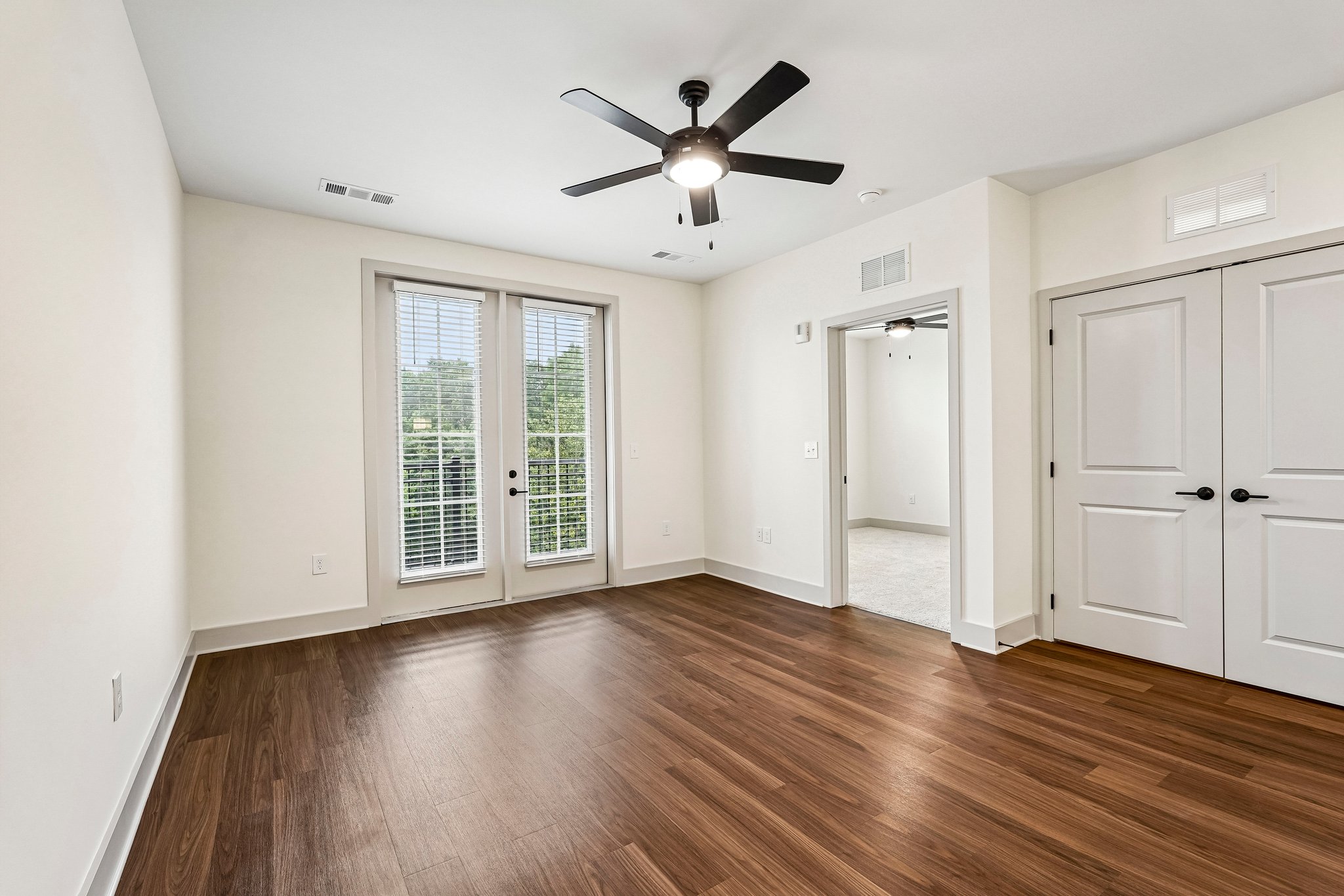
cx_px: 672
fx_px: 597
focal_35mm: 16
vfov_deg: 73.7
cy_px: 448
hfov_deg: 96.7
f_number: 8
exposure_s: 1/20
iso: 800
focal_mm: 16
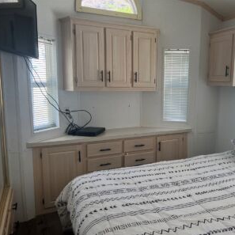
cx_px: 154
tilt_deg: -8.7
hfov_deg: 51.7
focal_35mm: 31
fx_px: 238
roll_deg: -0.9
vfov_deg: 52.5
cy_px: 118
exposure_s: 1/162
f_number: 1.5
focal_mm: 5.7
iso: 64
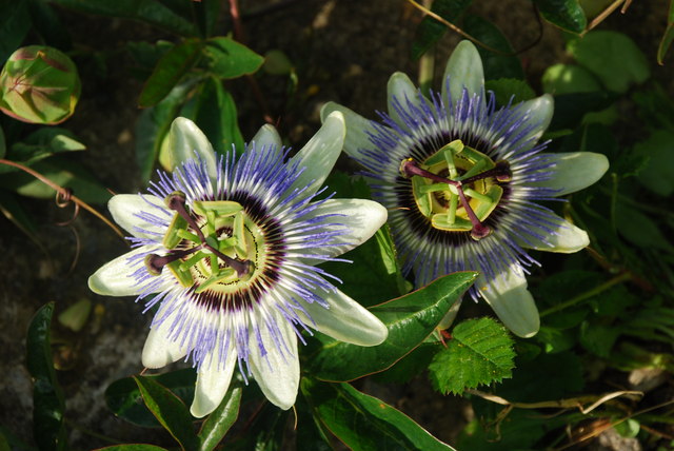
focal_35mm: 135
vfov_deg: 10.2
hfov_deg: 15.2
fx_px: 2530
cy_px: 226
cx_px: 337
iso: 160
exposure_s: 1/125
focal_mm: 90
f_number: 8
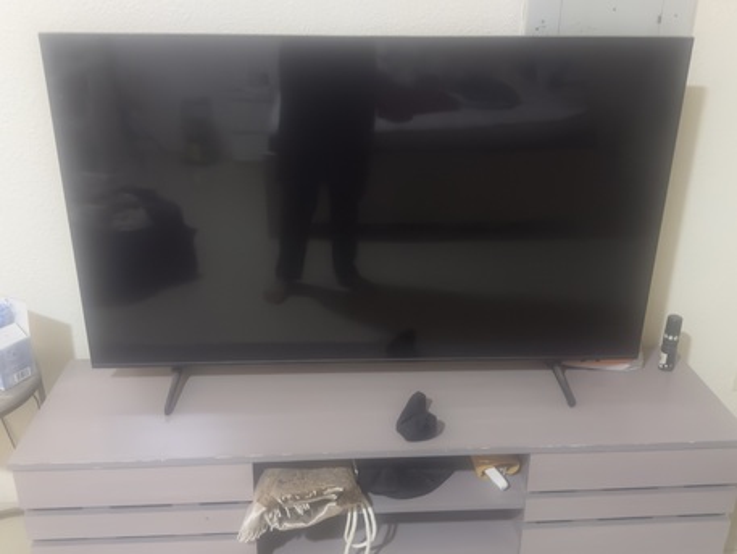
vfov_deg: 40.7
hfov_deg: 52.6
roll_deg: -0.1
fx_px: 745
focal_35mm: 35
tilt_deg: -23.3
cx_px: 368
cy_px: 277
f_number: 1.78
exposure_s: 1/24
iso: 800
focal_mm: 6.76
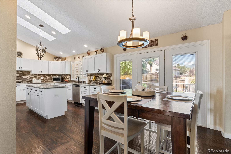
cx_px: 116
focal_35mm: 17
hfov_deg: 94.0
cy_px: 77
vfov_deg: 71.1
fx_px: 108
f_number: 8
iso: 250
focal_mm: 11.2
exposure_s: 1/20
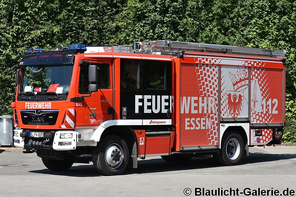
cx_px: 148
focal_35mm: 85
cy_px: 98
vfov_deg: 16.1
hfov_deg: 23.9
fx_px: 699
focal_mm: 85
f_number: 9
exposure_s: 1/320
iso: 200
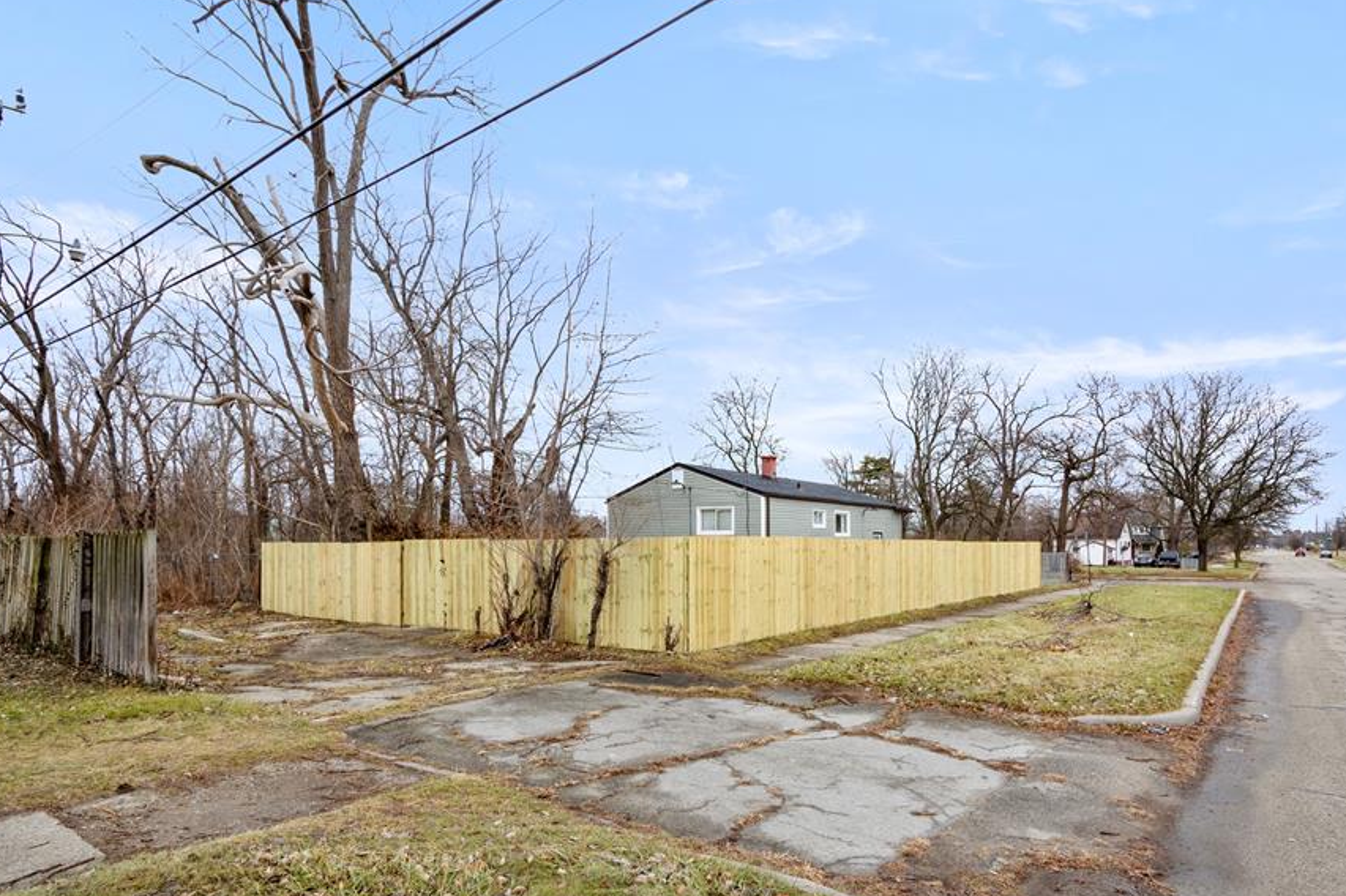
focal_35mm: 18
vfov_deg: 67.3
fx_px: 673
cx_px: 738
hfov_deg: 89.8
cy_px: 467
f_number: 11
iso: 320
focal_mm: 10
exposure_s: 1/50
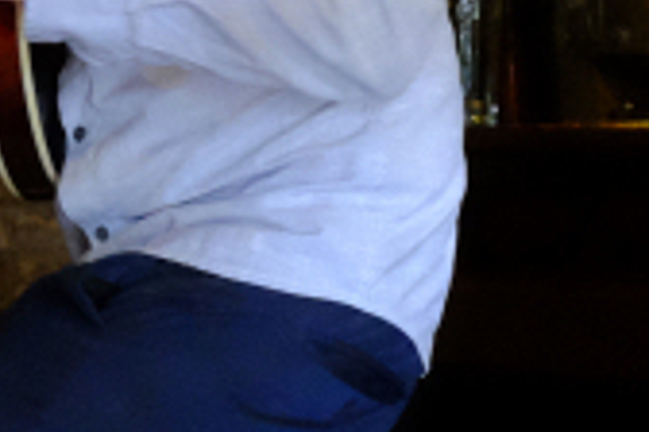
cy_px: 164
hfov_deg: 11.1
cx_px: -4
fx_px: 3299
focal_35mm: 183
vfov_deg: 7.5
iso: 6400
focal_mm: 20
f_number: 5.6
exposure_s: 1/50
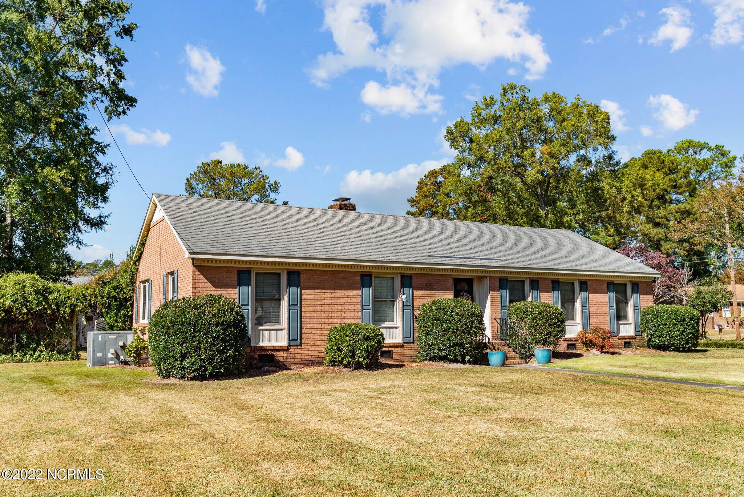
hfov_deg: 60.3
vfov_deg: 42.4
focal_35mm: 31
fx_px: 641
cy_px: 248
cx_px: 372
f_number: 8
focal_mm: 31
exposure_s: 1/250
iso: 100
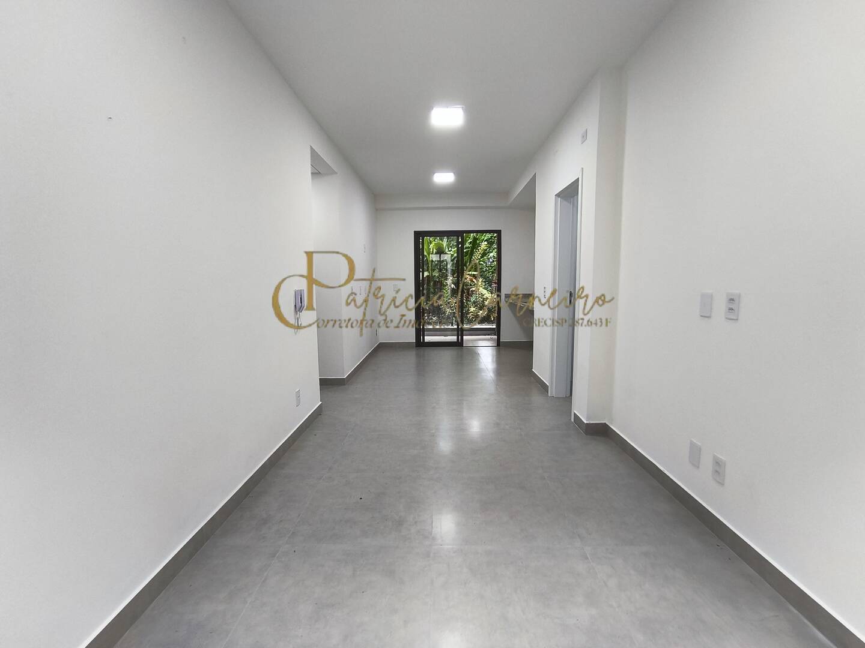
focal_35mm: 16
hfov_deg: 94.5
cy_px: 324
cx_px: 432
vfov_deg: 78.1
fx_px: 400
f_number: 2.2
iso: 160
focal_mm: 1.65
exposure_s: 1/40
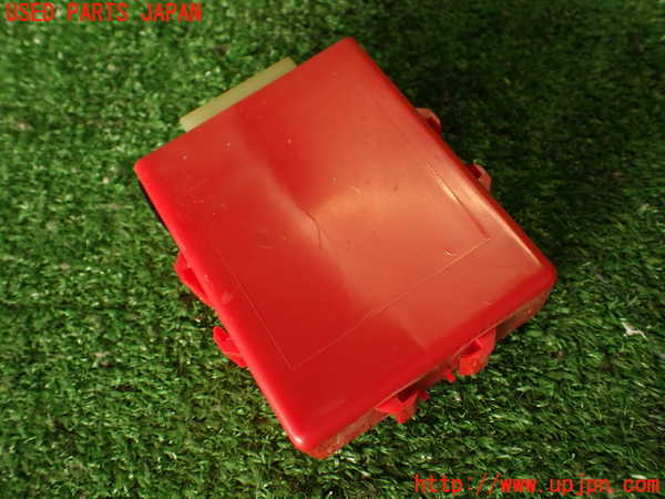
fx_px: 615
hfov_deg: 56.8
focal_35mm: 32
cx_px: 332
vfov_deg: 44.2
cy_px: 250
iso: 100
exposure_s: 1/60
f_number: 2.4
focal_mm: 5.79
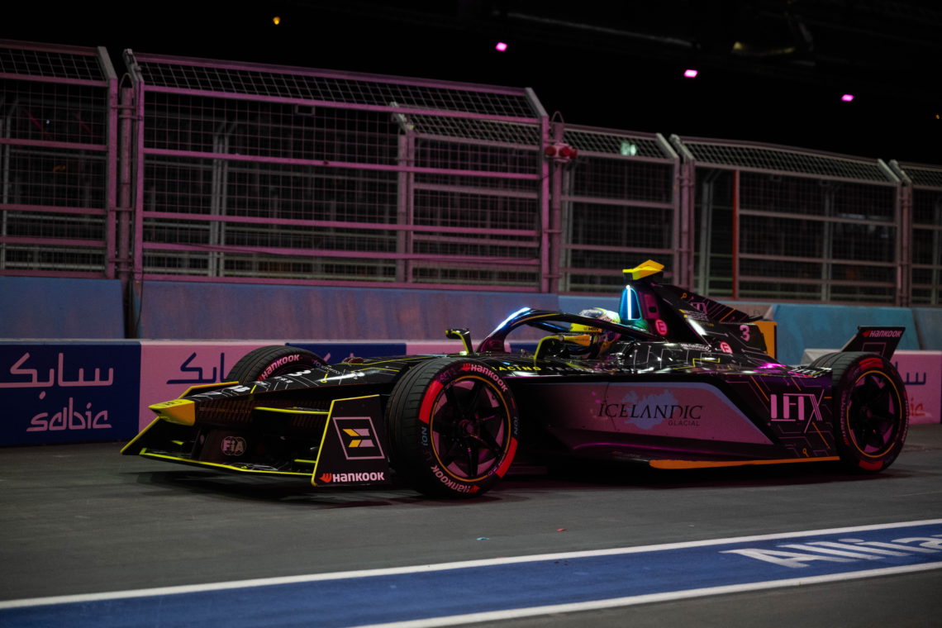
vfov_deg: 19.5
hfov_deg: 28.8
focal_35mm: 70
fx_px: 1832
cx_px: 471
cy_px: 314
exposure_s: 1/3200
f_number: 3.2
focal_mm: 70
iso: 3200
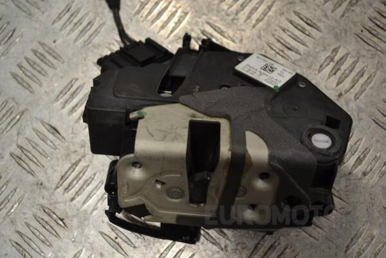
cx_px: 193
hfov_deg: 38.9
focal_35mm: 51
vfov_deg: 26.5
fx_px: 547
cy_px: 129
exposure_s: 1/30
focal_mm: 34
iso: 125
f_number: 5
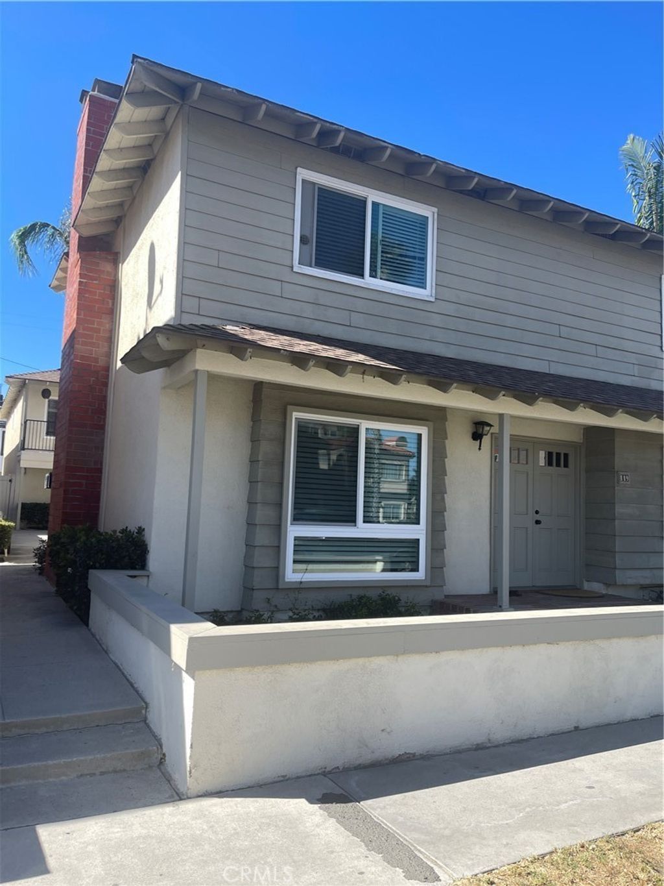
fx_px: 639
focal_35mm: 25
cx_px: 332
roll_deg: -2.2
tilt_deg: +6.7
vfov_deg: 69.4
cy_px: 443
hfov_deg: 54.9
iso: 32
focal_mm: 5.1
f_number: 1.6
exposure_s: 1/1642
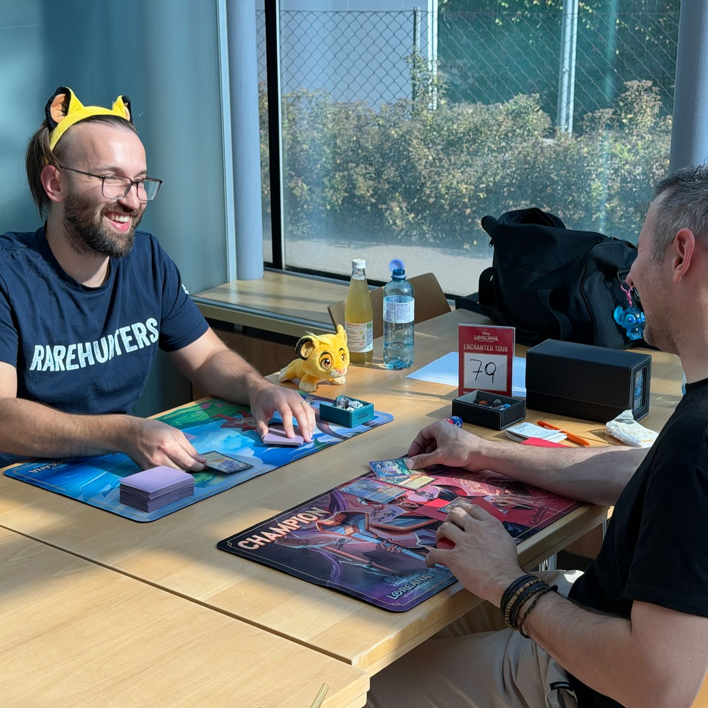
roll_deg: -0.3
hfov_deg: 30.0
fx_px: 1319
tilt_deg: -15.9
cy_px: 352
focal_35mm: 57
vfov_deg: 30.0
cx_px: 412
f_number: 1.78
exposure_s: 1/663
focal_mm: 6.76
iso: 64
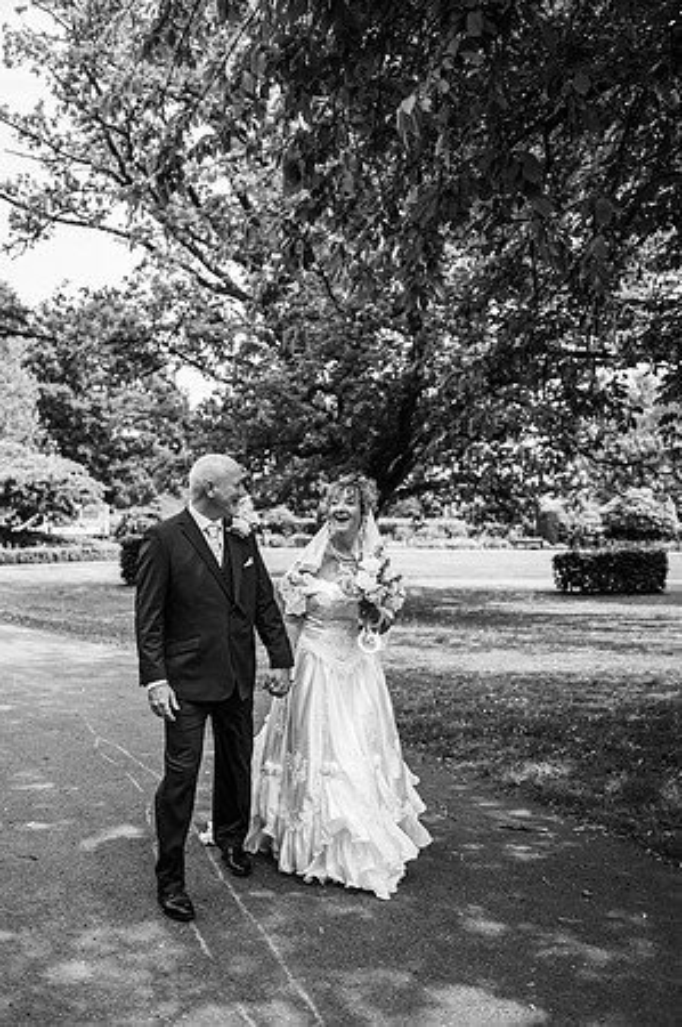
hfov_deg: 37.8
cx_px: 341
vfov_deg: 54.5
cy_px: 514
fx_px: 997
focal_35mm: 35
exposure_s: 1/1600
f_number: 2.2
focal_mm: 35
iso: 100
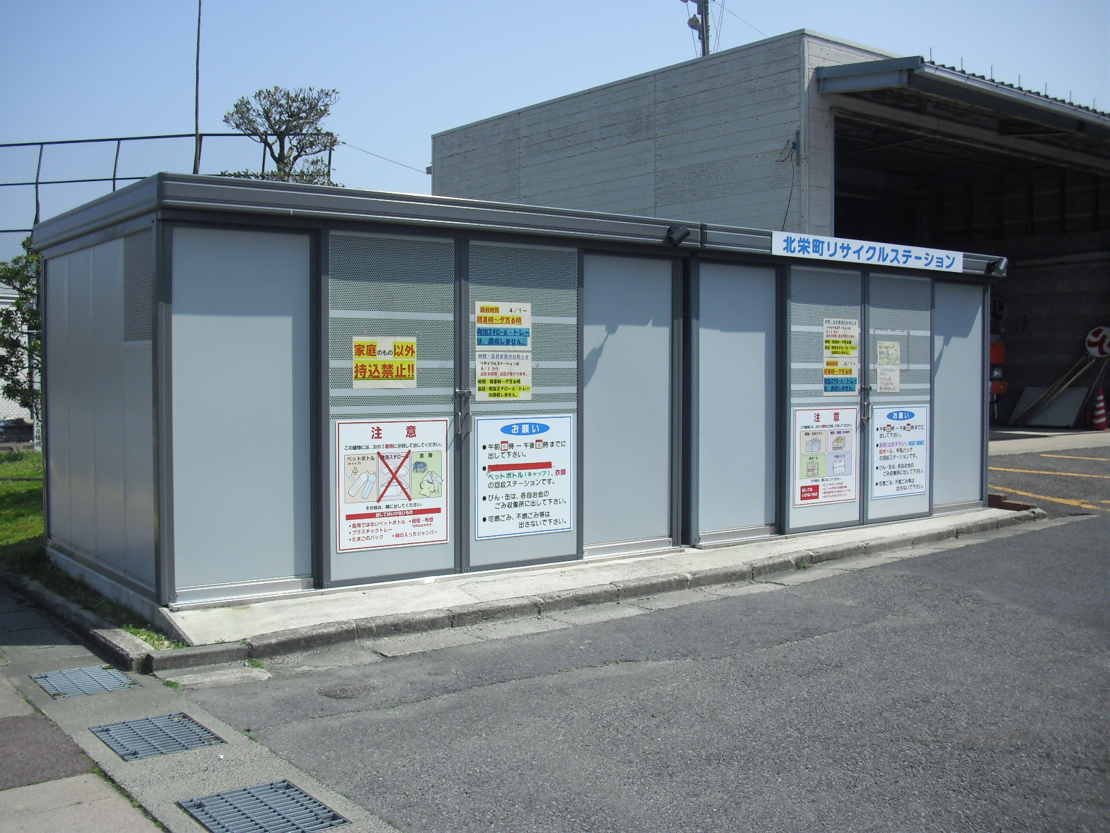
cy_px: 416
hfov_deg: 49.0
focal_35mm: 38
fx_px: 1219
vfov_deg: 37.7
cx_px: 555
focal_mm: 6.2
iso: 100
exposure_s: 1/200
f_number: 8
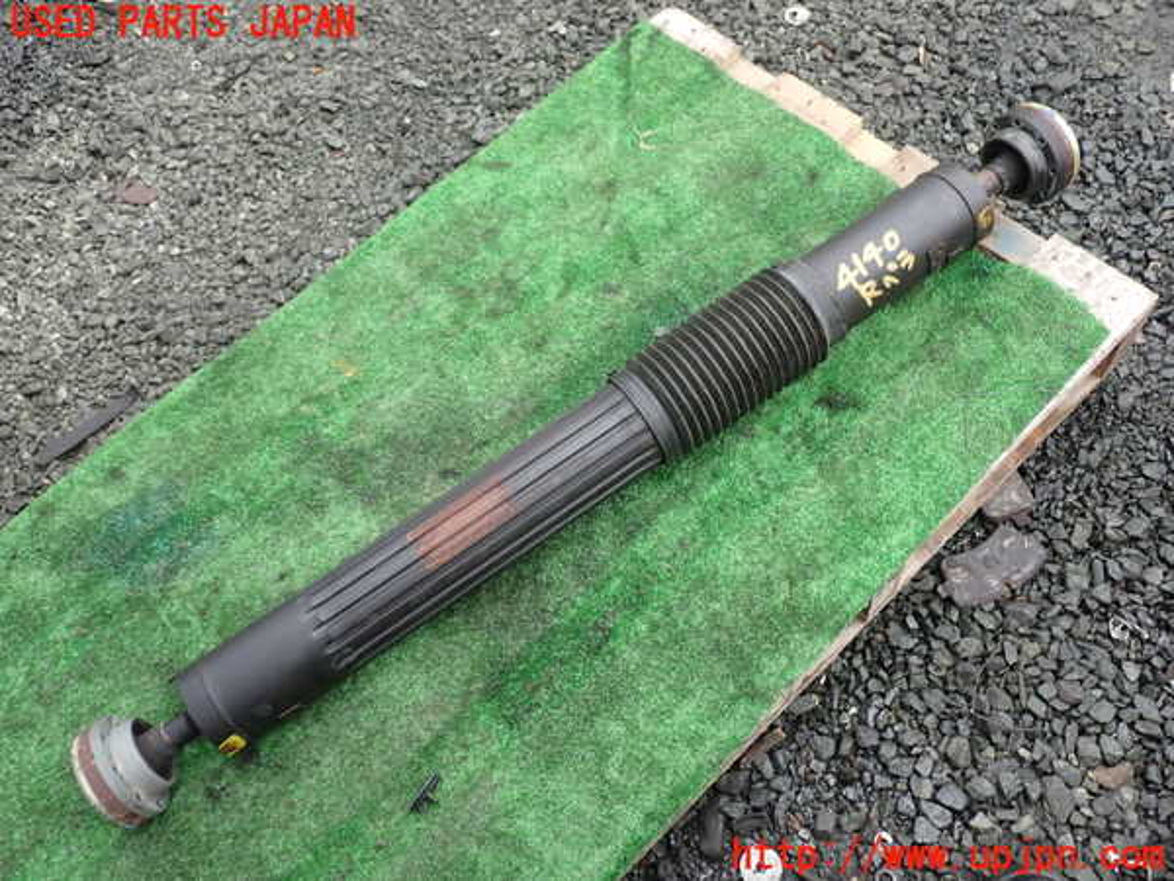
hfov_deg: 60.0
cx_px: 587
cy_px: 440
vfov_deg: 46.8
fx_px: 1017
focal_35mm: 30
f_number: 2.3
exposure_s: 1/100
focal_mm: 5.4
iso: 100
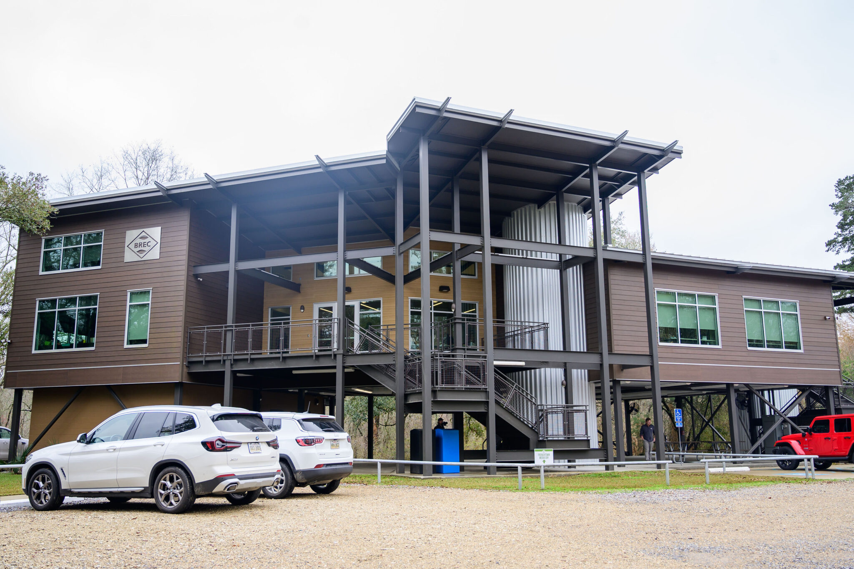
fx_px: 783
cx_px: 427
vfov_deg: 39.9
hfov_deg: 57.2
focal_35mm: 33
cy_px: 284
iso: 125
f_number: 4
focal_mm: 33
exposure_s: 1/320
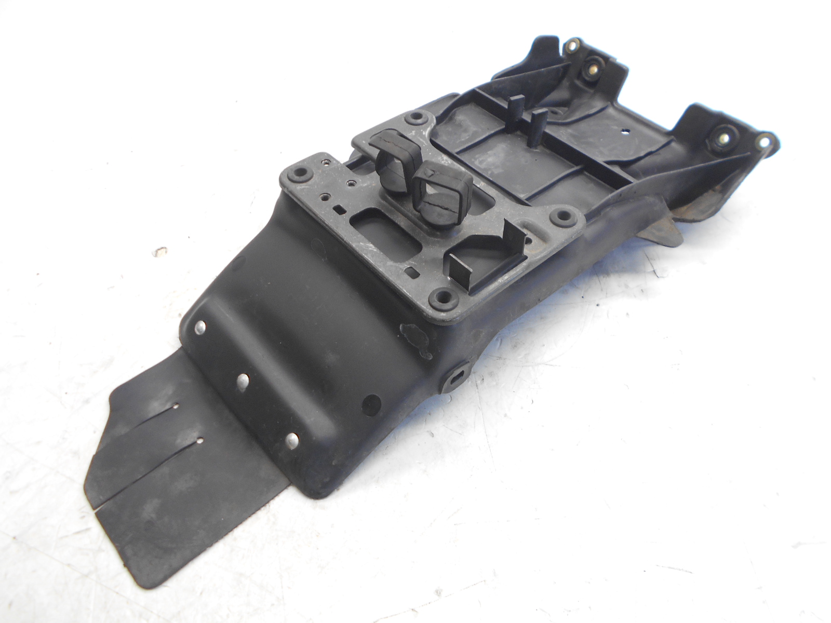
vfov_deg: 53.1
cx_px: 416
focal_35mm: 26
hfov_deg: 67.3
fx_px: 624
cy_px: 312
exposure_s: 1/30
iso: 320
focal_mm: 4.6
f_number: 3.2
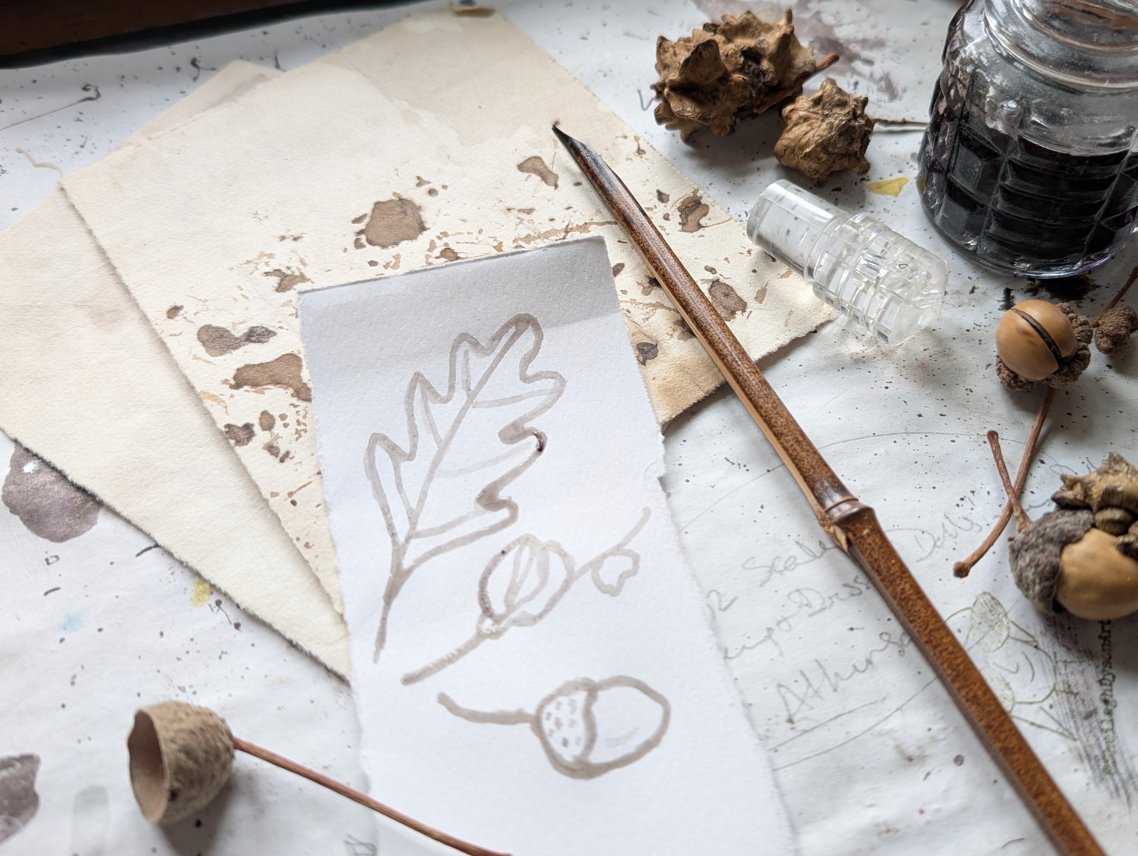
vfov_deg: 45.5
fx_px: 1020
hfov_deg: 57.8
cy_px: 380
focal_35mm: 31
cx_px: 682
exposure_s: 1/25.3
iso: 22
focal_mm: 6.9
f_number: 1.68
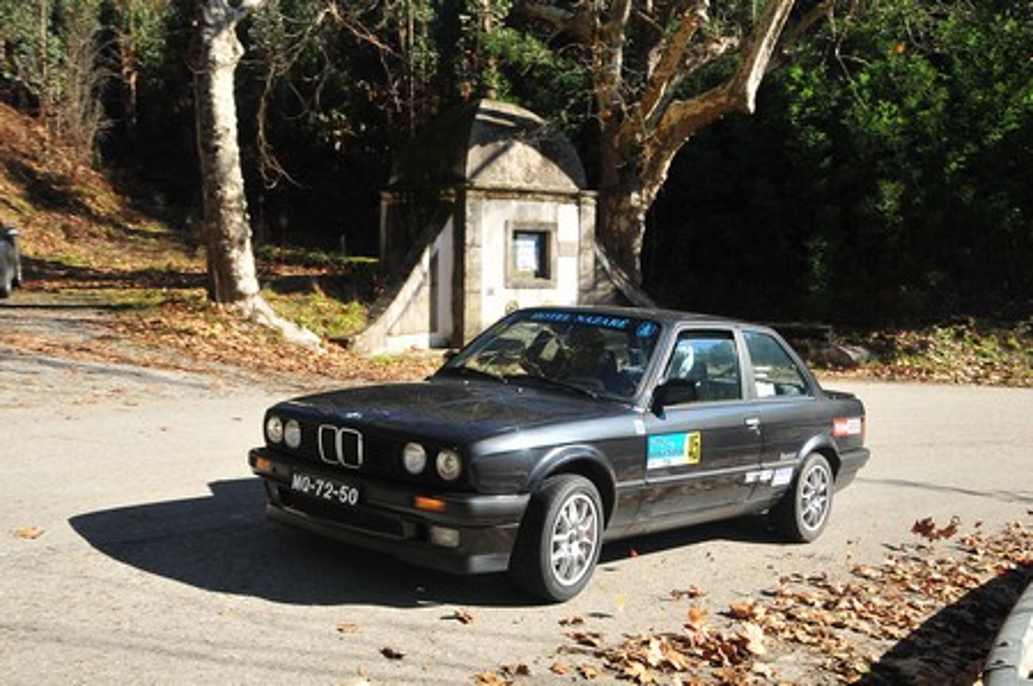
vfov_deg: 31.8
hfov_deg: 46.4
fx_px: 1204
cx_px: 516
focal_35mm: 42
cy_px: 343
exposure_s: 1/800
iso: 400
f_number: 5.6
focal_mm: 28
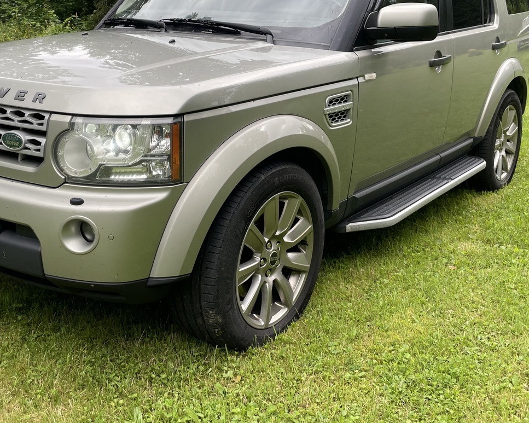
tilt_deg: -12.1
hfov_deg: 43.8
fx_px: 657
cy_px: 165
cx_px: 242
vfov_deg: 35.5
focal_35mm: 42
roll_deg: +1.7
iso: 32
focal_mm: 4.2
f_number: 1.6
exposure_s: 1/479
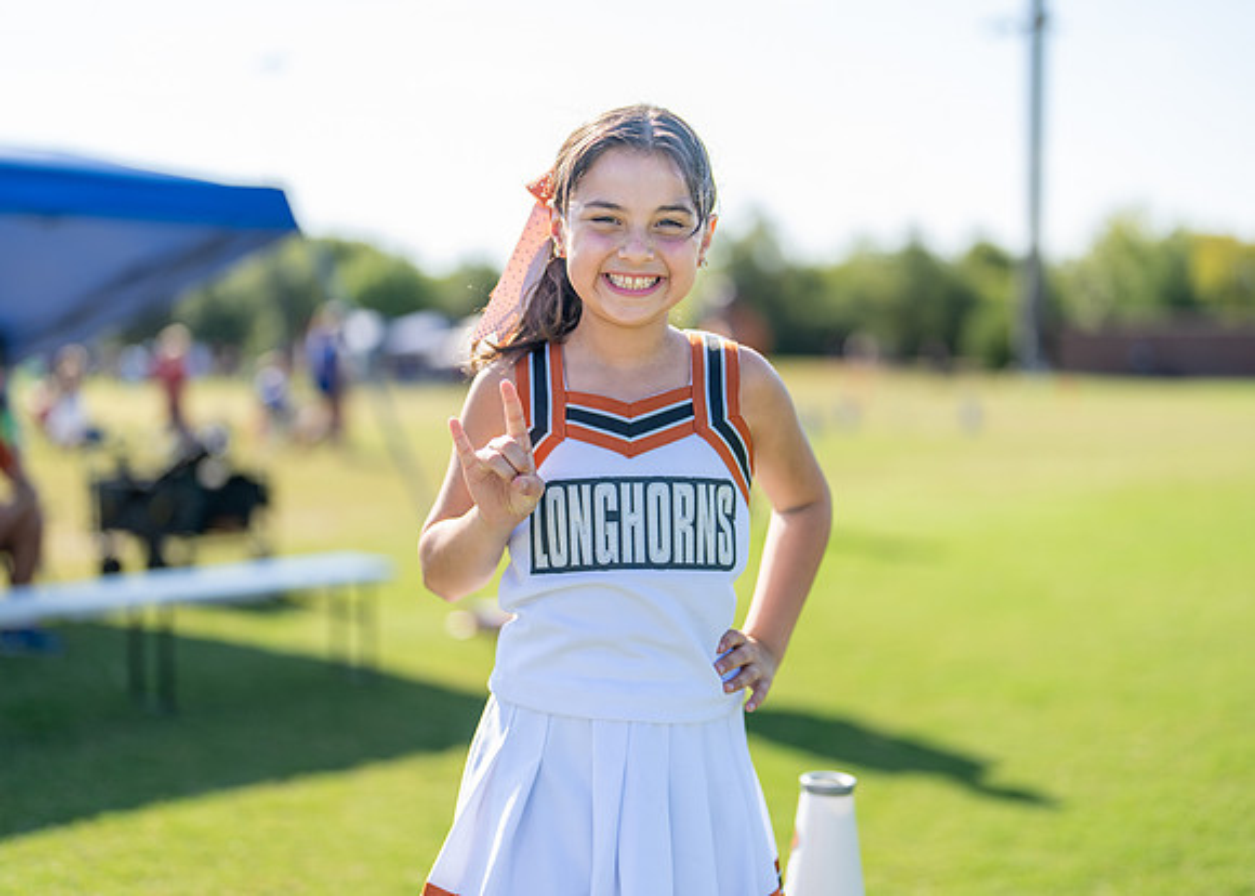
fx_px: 1867
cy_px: 448
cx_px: 628
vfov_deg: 27.0
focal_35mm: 52
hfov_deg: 37.2
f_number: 1.2
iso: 100
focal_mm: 50
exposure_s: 1/3200
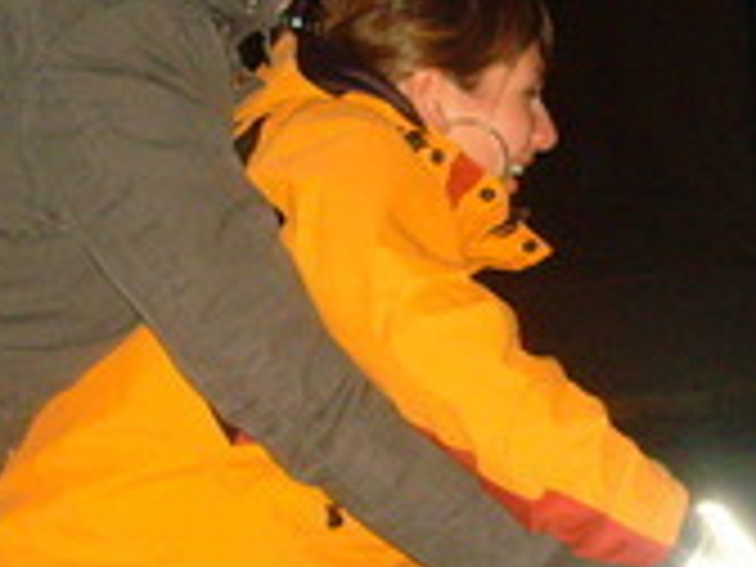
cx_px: 518
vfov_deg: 12.8
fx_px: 2533
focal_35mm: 116
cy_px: 371
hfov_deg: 16.9
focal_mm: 6.6
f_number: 3.5
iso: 400
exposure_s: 1/45
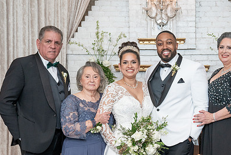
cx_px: 174
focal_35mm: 70
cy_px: 90
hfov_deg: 28.4
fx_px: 449
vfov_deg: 19.5
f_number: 4.5
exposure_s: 1/200
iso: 2000
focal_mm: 44
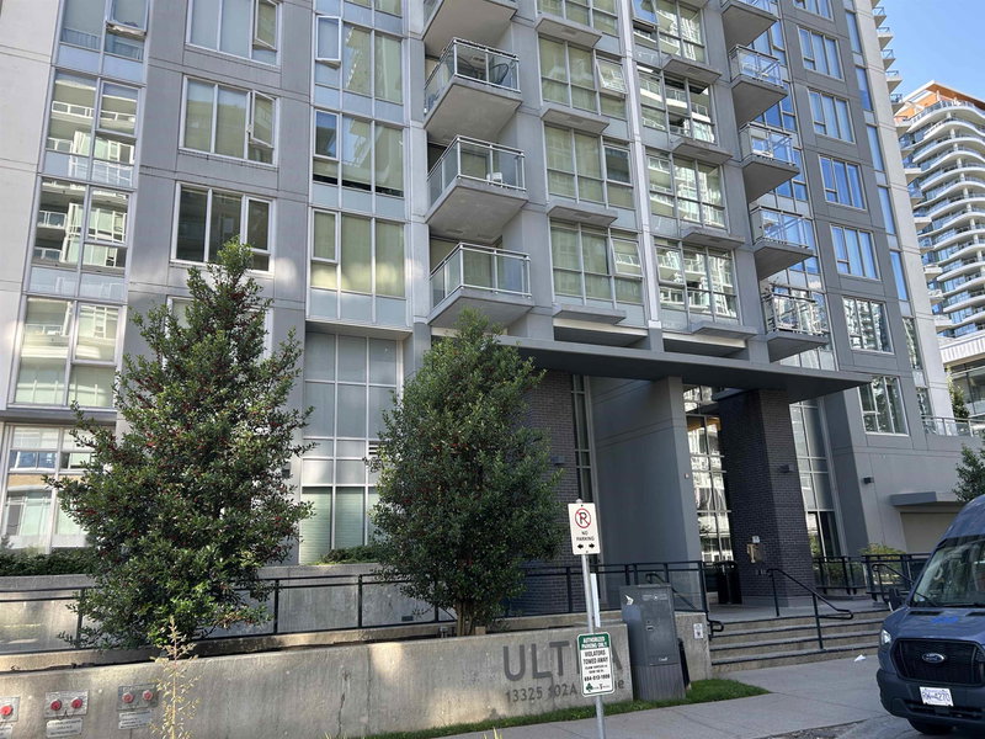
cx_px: 492
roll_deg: +2.3
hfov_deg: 67.3
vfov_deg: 53.1
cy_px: 370
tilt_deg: +15.0
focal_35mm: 26
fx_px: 740
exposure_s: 1/434
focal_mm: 5.7
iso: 50
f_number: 1.5
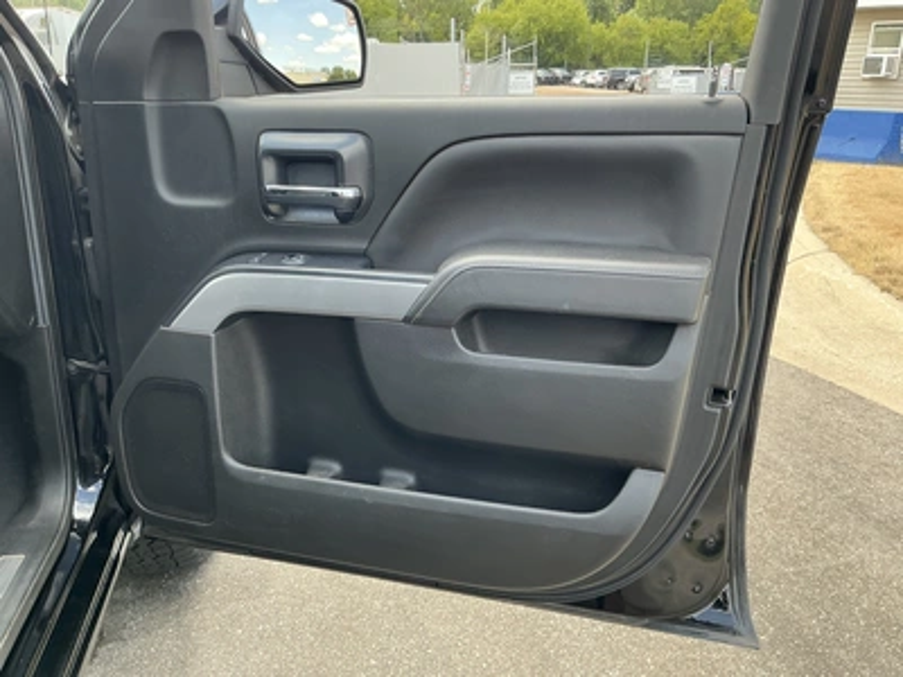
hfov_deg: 63.4
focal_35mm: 28
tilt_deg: -17.1
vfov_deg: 49.7
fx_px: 730
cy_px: 338
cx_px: 452
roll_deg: -0.7
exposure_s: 1/122
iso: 20
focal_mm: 3
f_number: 1.8
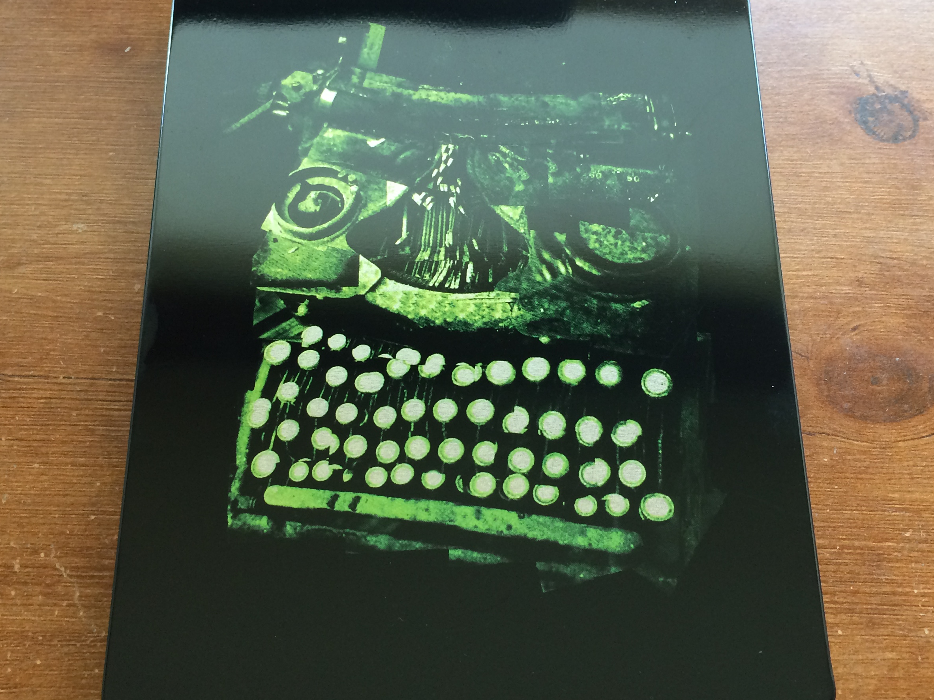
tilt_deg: -69.6
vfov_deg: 36.0
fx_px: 1079
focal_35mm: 40
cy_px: 340
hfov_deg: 46.8
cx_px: 457
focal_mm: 4.15
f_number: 2.2
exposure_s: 1/30
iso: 50
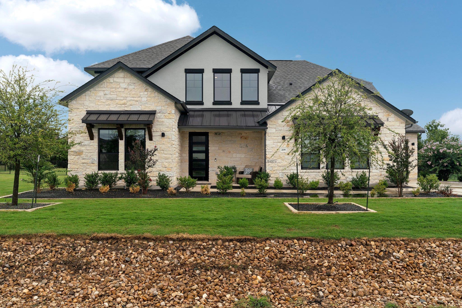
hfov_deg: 60.3
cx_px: 231
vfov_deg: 42.3
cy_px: 154
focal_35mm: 31
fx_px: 398
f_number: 8
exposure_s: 1/320
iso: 500
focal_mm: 31
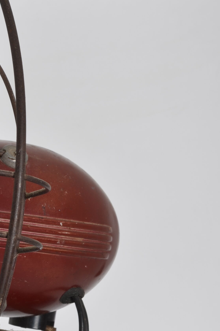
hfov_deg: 8.2
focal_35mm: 166
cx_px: -8
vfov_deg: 12.3
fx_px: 1522
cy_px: 295
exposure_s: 1/125
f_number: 11
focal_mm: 50
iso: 100
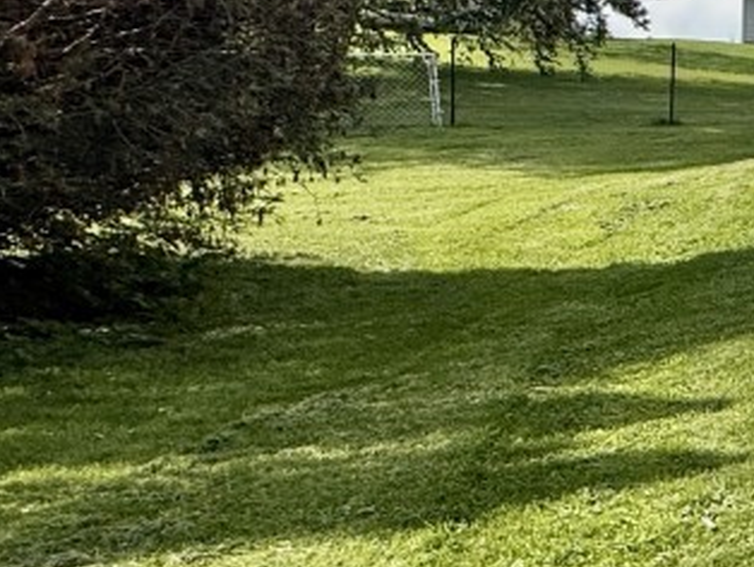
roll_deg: -0.5
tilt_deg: +2.2
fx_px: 1243
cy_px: 192
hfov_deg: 19.6
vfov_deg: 25.6
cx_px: 1484
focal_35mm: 57
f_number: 2.2
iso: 50
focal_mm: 2.22
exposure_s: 1/2320
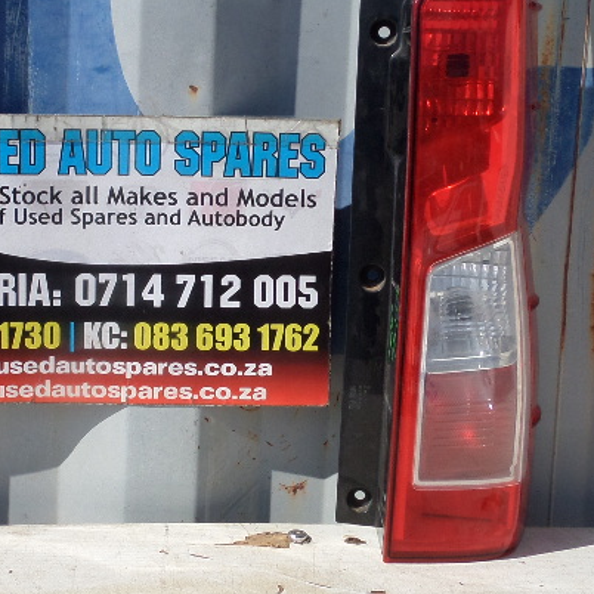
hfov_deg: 30.9
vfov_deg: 31.5
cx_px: 130
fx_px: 1048
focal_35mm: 54
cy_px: 222
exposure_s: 1/1000
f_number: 4.6
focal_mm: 4
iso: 80
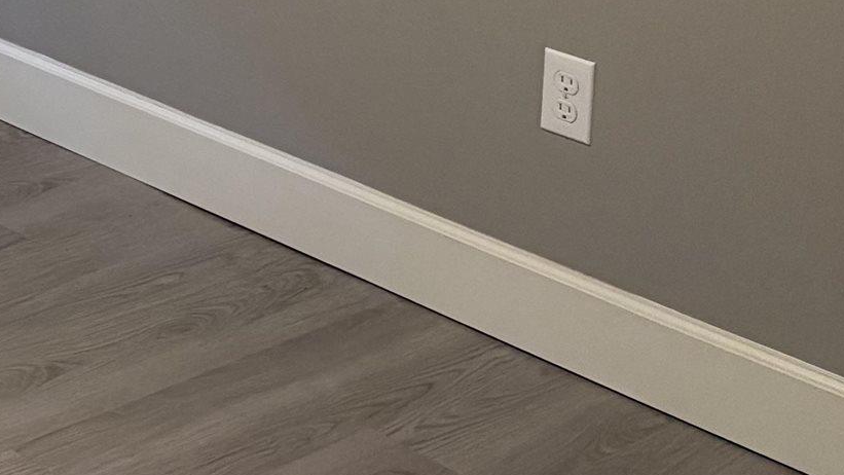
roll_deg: -0.7
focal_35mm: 106
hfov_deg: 17.2
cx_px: -583
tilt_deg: -6.3
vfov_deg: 10.3
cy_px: -546
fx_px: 2372
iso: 200
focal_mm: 5.96
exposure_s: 1/120
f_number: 1.6
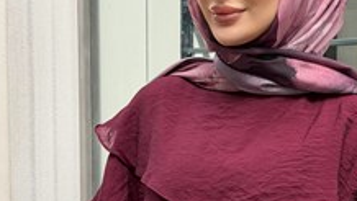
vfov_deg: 9.4
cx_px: 257
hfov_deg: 16.7
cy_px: 239
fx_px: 1213
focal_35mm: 128
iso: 64
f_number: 1.78
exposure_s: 1/754
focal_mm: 6.76
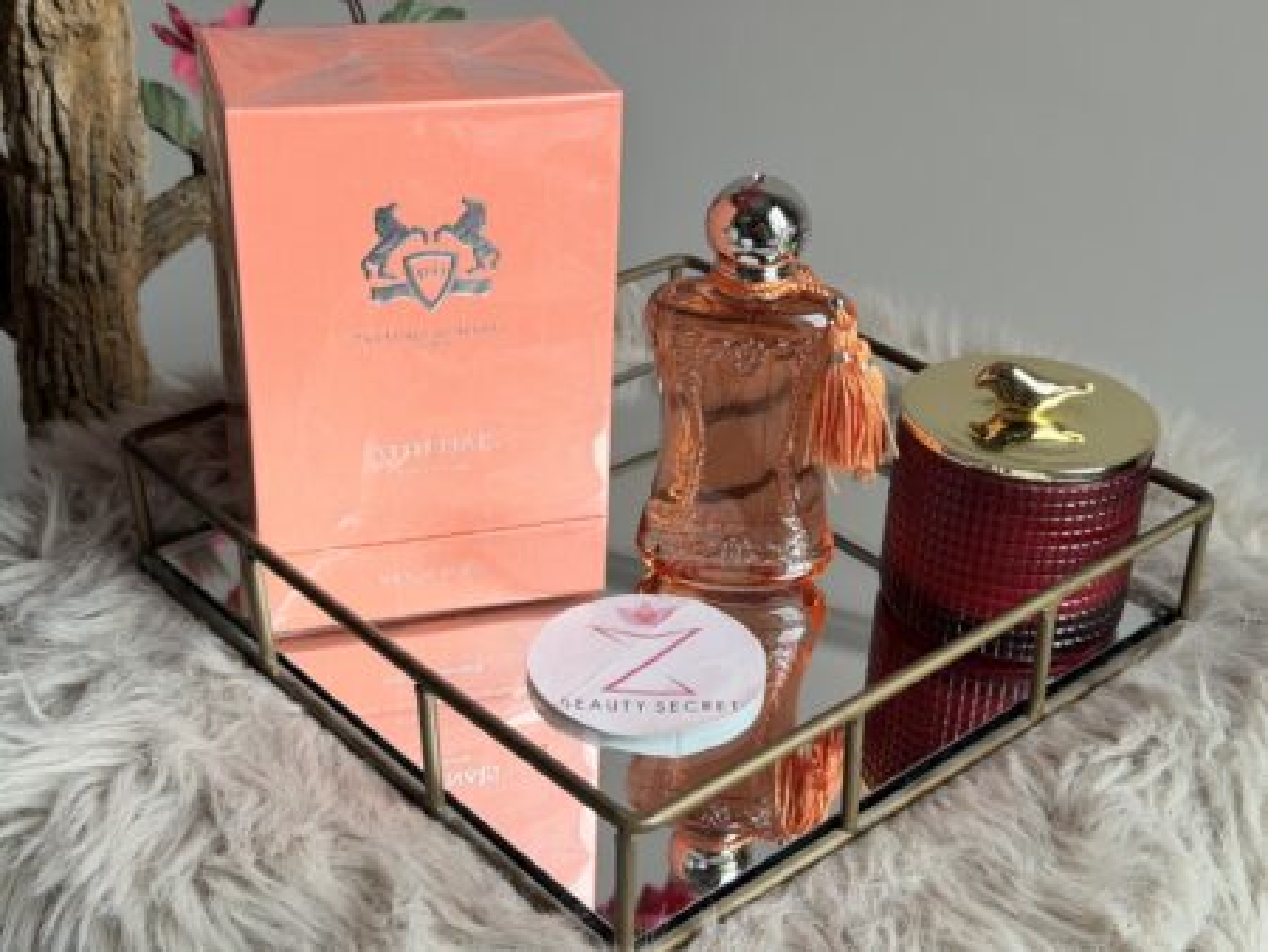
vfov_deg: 30.3
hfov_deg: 39.6
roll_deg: -1.4
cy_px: 476
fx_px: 1759
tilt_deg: -30.6
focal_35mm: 48
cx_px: 634
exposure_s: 1/121
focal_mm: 6.76
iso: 64
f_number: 1.78
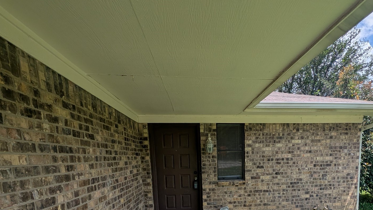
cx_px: 218
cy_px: 184
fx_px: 188
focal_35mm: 19
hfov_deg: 88.8
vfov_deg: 52.2
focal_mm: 2.23
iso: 40
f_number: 1.95
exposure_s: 1/2058
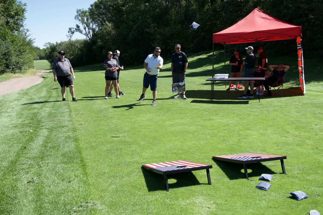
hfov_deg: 49.6
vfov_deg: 34.2
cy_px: 108
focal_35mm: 39
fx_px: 350
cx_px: 162
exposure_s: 1/4000
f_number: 5.6
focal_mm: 26
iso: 1250
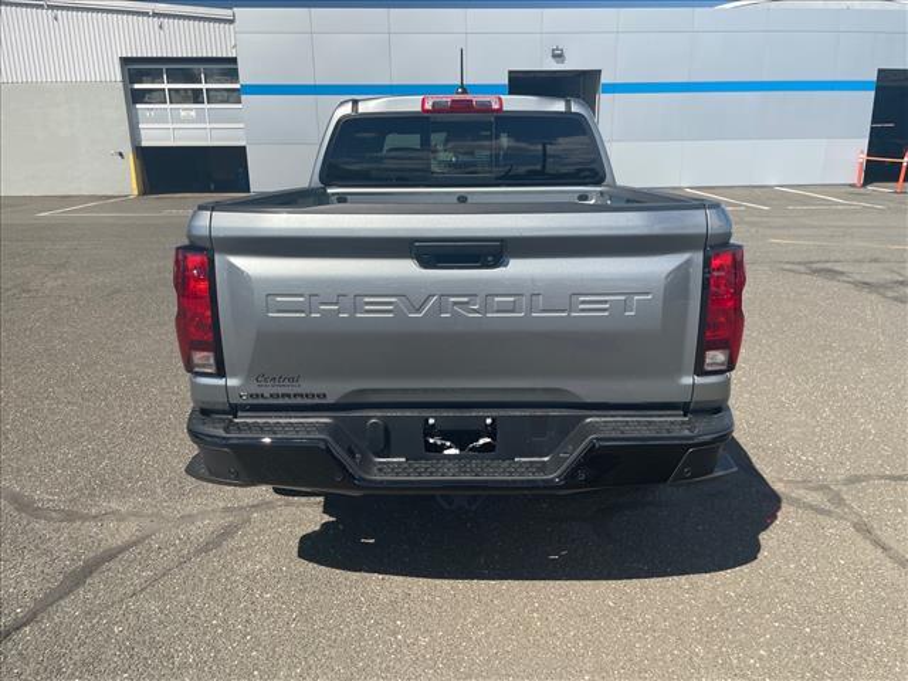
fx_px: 682
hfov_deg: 67.3
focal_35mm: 26
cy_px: 340
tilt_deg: -16.6
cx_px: 454
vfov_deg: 53.1
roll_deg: -0.2
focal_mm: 4.2
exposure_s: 1/1208
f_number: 1.6
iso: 32
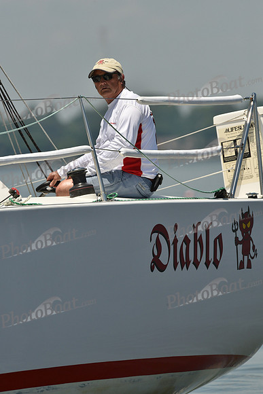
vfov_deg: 3.4
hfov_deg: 2.3
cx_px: 132
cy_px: 197
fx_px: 6571
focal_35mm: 600
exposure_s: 1/1600
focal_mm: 600
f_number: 9
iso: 320
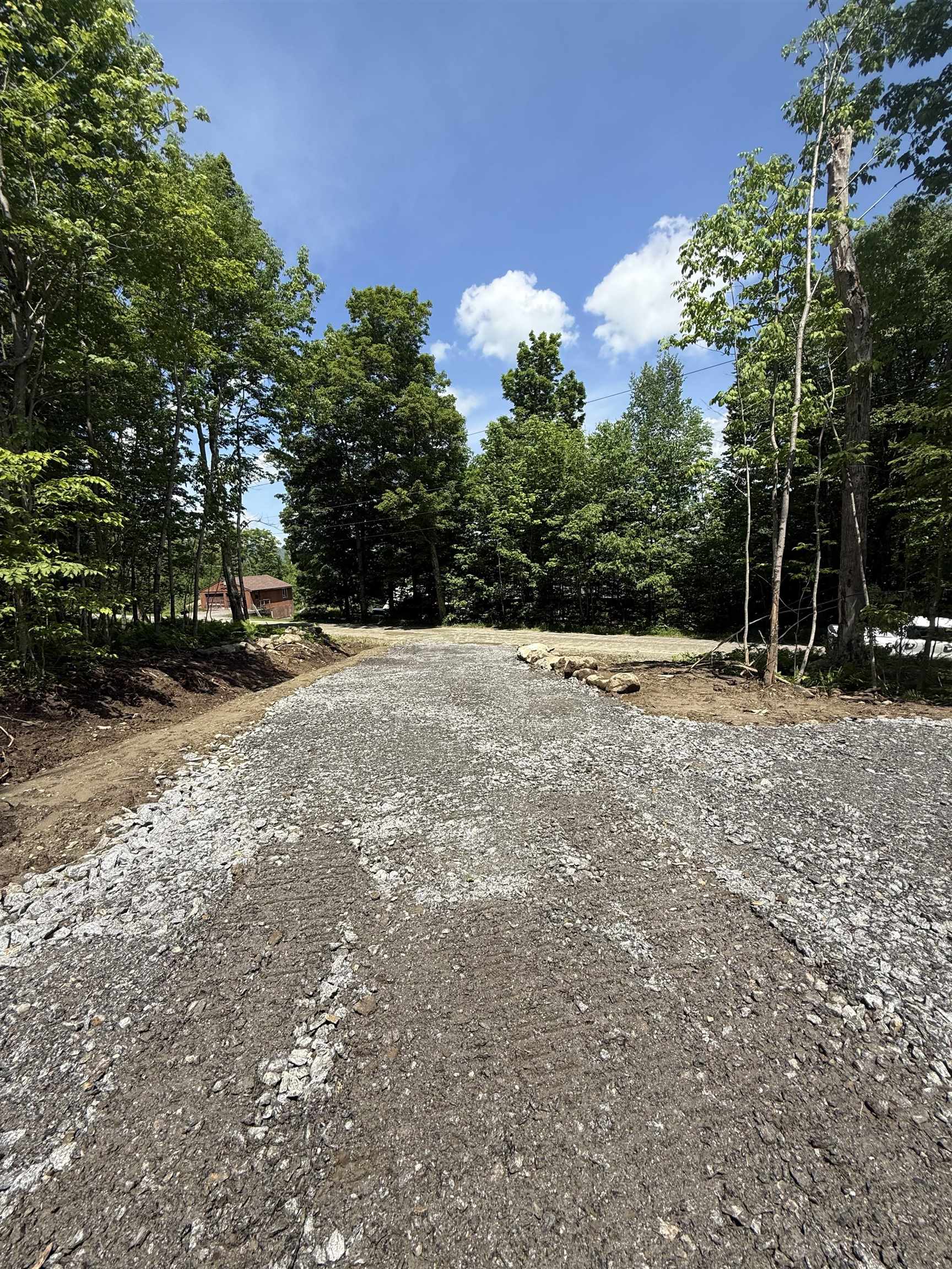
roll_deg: +2.9
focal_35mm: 14
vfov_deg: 102.1
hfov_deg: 85.7
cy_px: 634
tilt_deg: -8.1
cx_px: 476
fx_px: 513
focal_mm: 2.22
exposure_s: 1/1613
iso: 50
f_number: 2.2
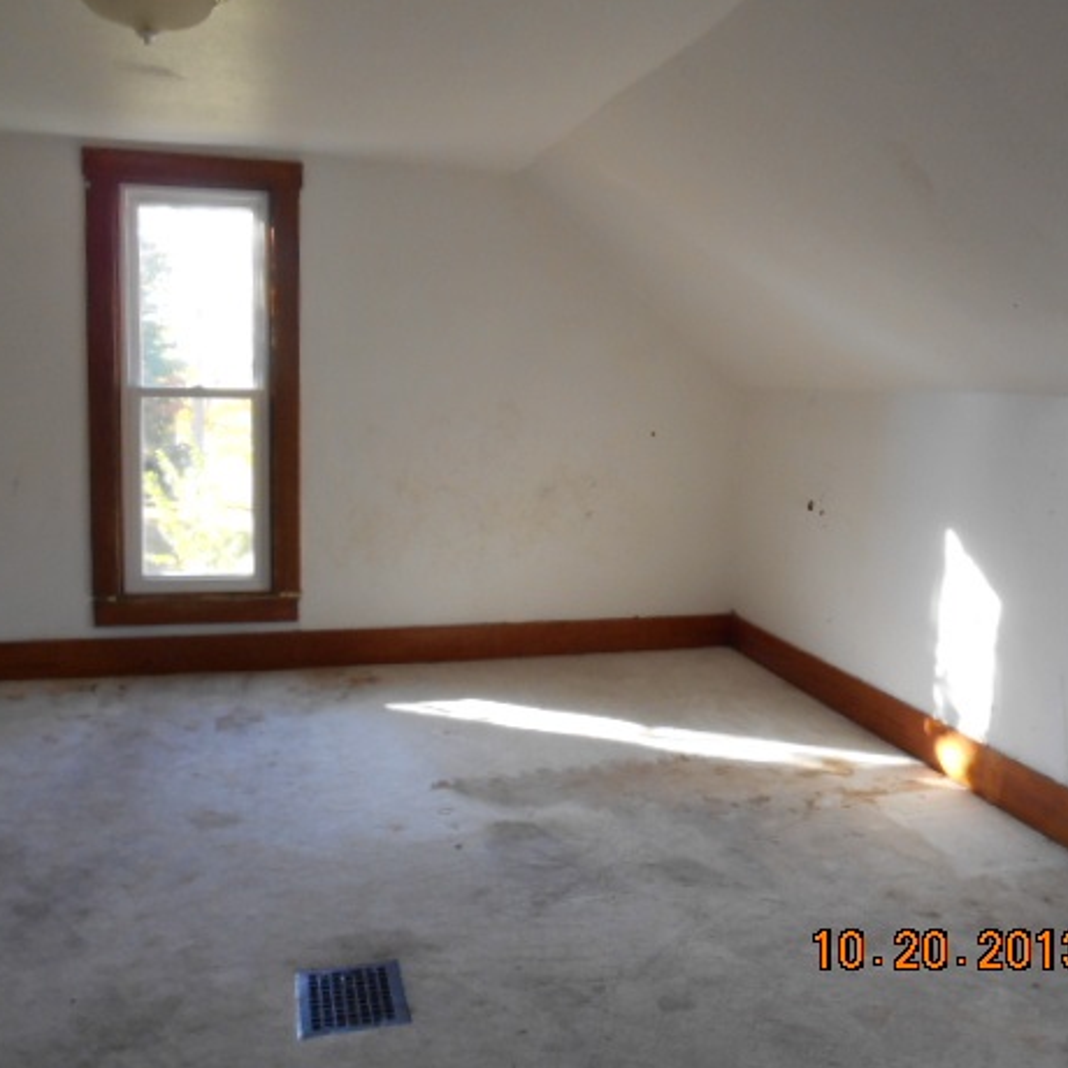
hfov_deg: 51.0
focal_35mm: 32
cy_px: 513
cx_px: 599
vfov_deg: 51.1
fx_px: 1117
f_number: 3.4
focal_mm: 4.7
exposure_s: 1/30
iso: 140
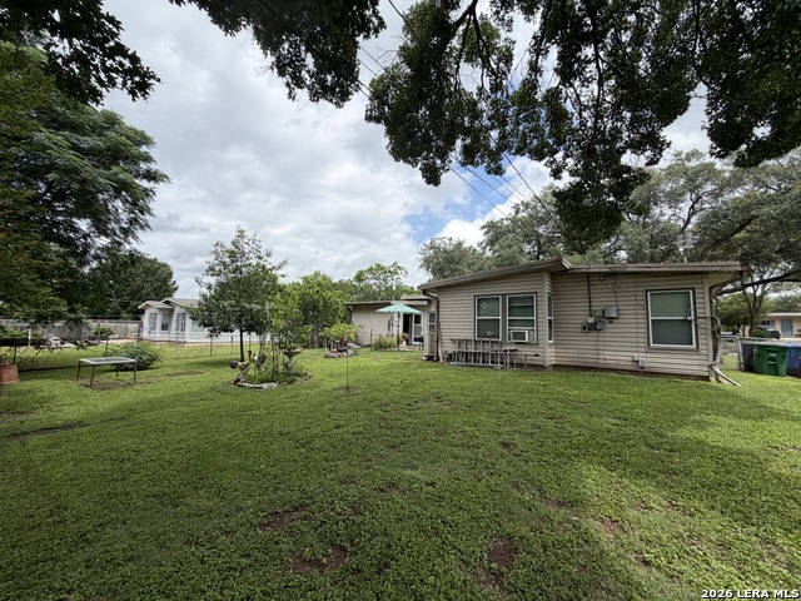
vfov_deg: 85.7
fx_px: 324
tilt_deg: +5.3
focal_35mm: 14
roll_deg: -1.6
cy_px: 300
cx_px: 400
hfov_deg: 102.1
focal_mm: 2.22
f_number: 2.2
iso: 20
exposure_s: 1/830
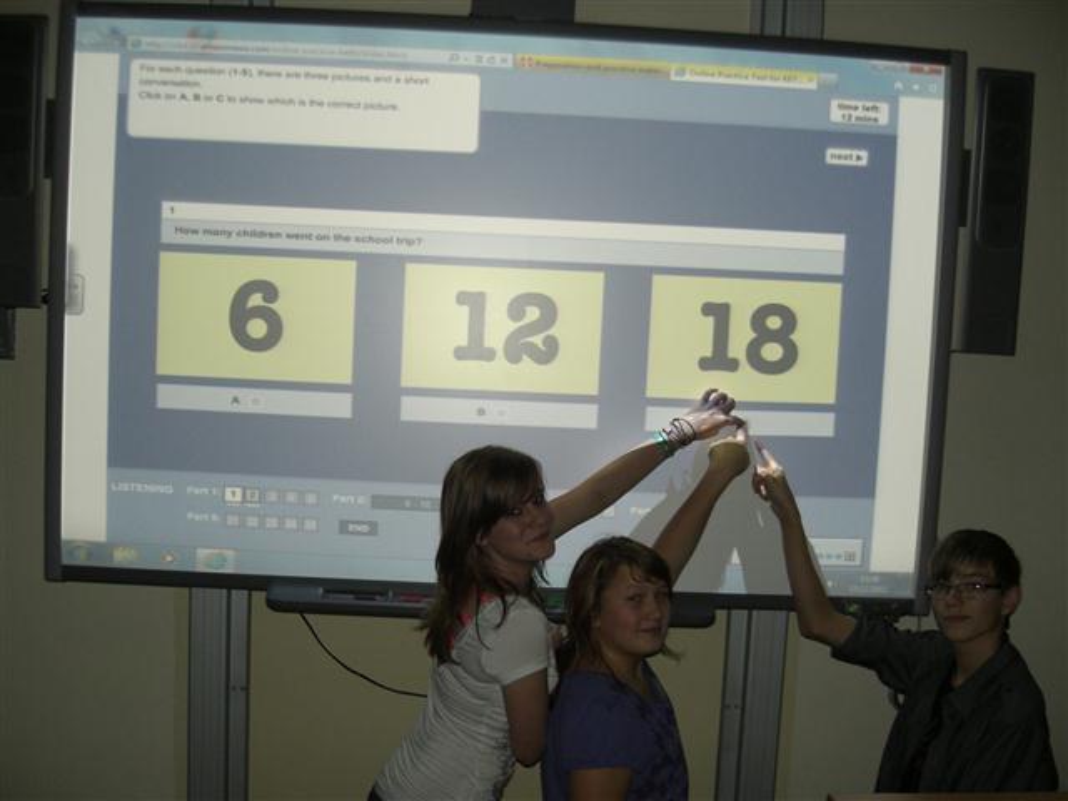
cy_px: 400
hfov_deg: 49.0
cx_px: 534
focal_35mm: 38
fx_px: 1172
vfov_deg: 37.7
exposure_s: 1/60
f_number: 3.1
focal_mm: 6.3
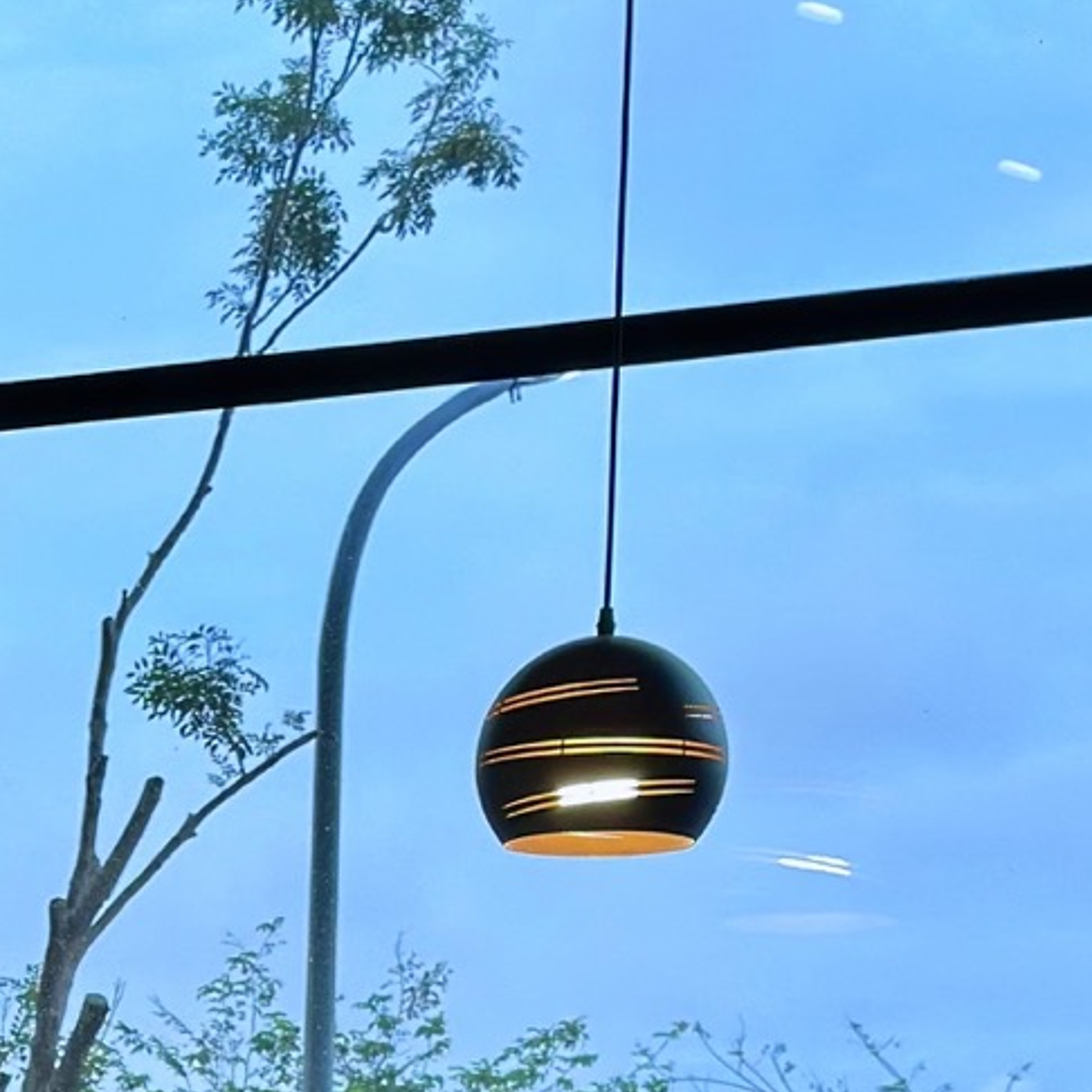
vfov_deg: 10.6
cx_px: -353
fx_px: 5603
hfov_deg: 10.9
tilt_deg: -1.3
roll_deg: -1.8
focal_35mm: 157
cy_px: 1833
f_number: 1.78
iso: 64
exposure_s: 1/160
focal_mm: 6.86
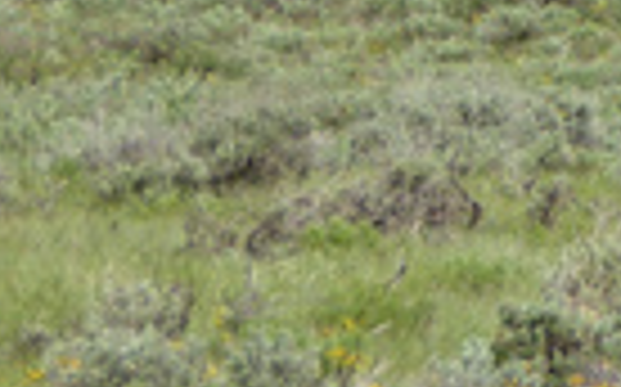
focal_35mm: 679
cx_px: 900
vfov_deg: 1.9
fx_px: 11482
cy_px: -112
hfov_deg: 3.1
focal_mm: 22.3
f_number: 5.2
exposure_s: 1/320
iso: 100
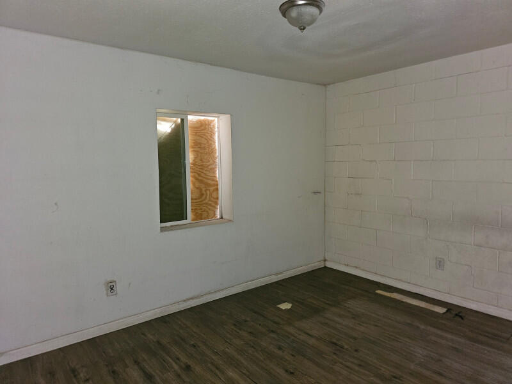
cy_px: 192
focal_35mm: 23
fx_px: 340
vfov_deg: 58.9
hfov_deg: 73.9
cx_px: 256
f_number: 1.7
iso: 125
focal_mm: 6.3
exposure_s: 1/12.1
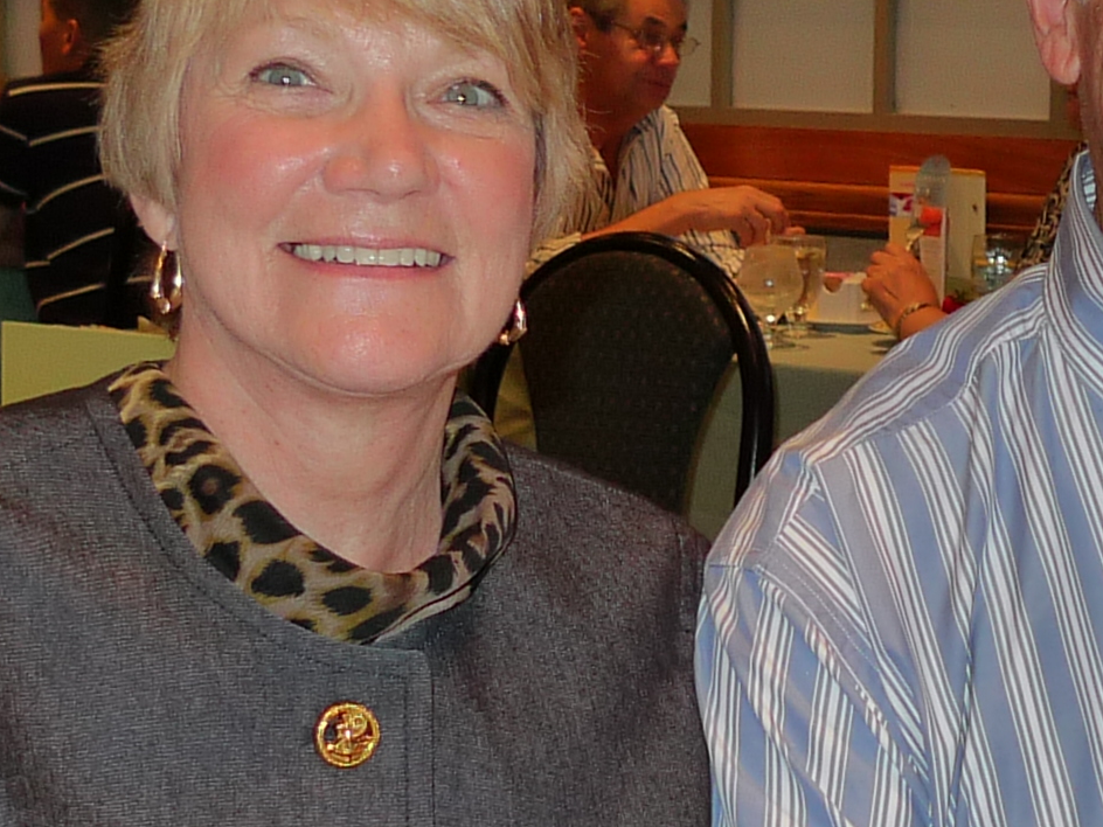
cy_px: 424
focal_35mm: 102
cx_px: 835
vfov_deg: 14.5
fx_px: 3250
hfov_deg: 19.1
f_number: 2.1
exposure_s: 1/30
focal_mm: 5.4
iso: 125
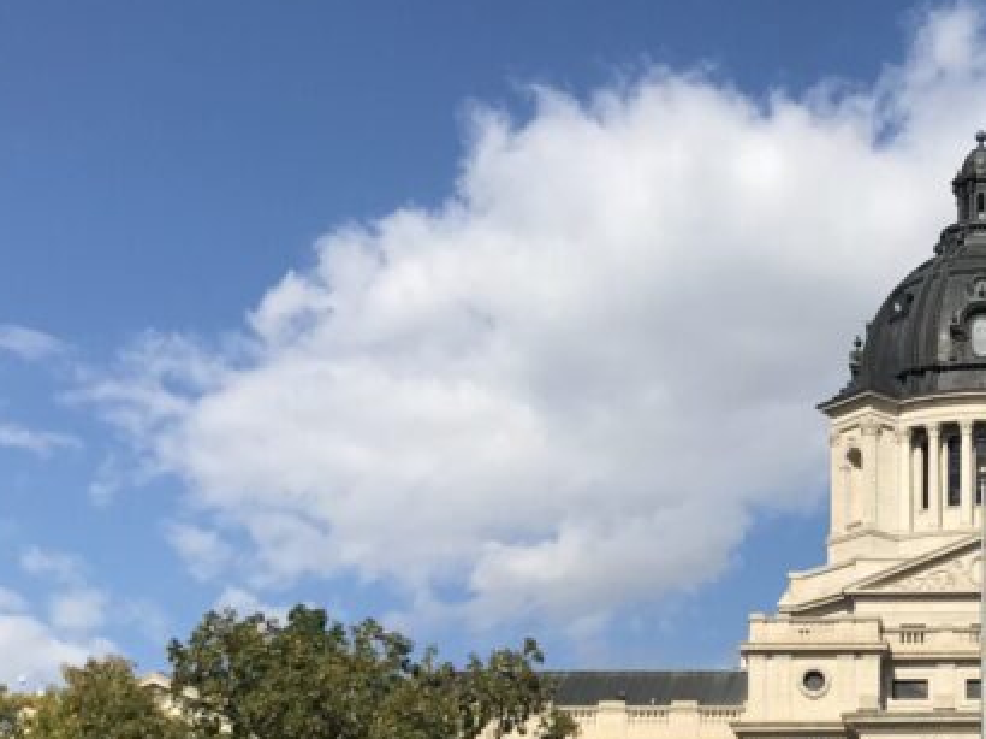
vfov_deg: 20.3
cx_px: 972
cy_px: 756
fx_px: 1993
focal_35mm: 70
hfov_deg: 26.4
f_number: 1.8
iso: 20
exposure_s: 1/3831
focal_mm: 3.99
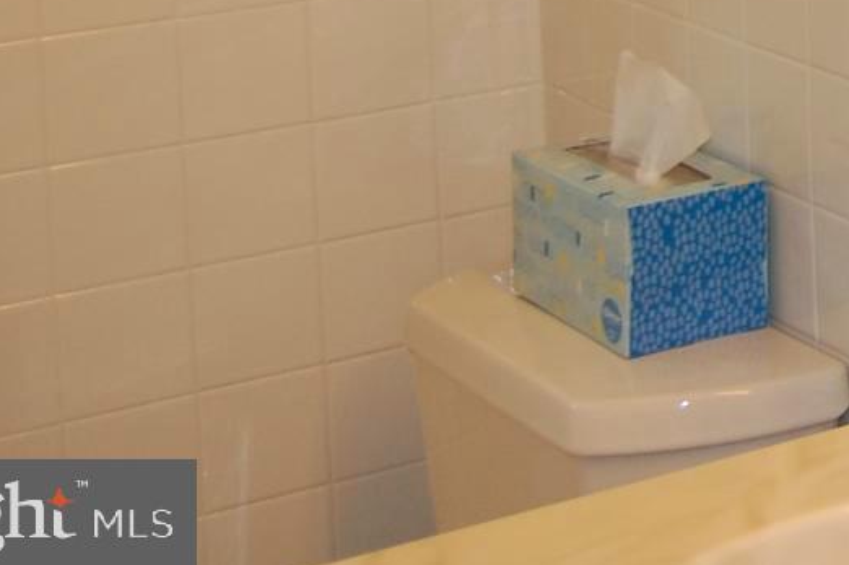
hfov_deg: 16.4
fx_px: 2497
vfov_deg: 11.7
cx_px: 1503
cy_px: -532
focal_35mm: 106
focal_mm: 18
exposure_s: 1/80
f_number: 3.5
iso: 400
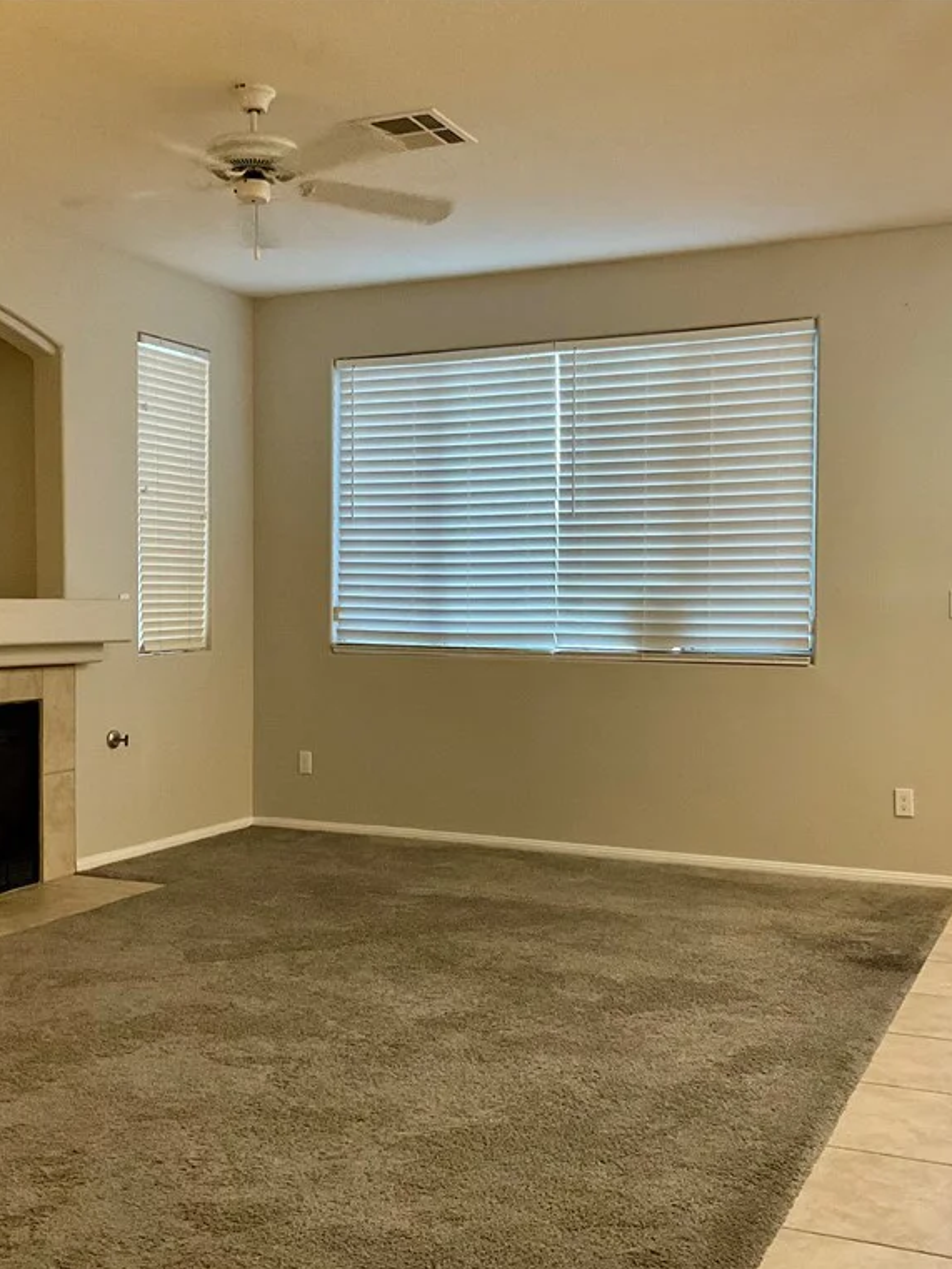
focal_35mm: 39
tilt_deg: -2.2
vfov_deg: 47.9
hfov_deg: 36.8
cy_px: 637
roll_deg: -0.3
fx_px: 1430
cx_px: 425
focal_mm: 3
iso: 160
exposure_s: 1/60
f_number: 1.8
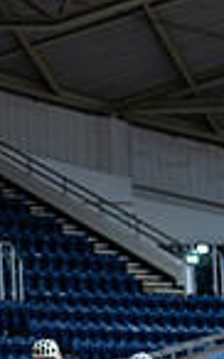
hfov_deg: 4.6
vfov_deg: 7.4
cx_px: -202
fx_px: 2770
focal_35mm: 283
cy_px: 316
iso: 3200
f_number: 2.8
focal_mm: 70
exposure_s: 1/800
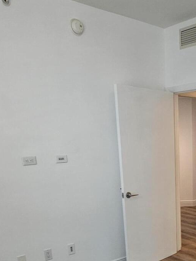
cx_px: 188
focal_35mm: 38
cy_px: 235
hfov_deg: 34.9
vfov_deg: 44.6
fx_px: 287
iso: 80
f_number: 2.2
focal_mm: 2.2
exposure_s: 1/60
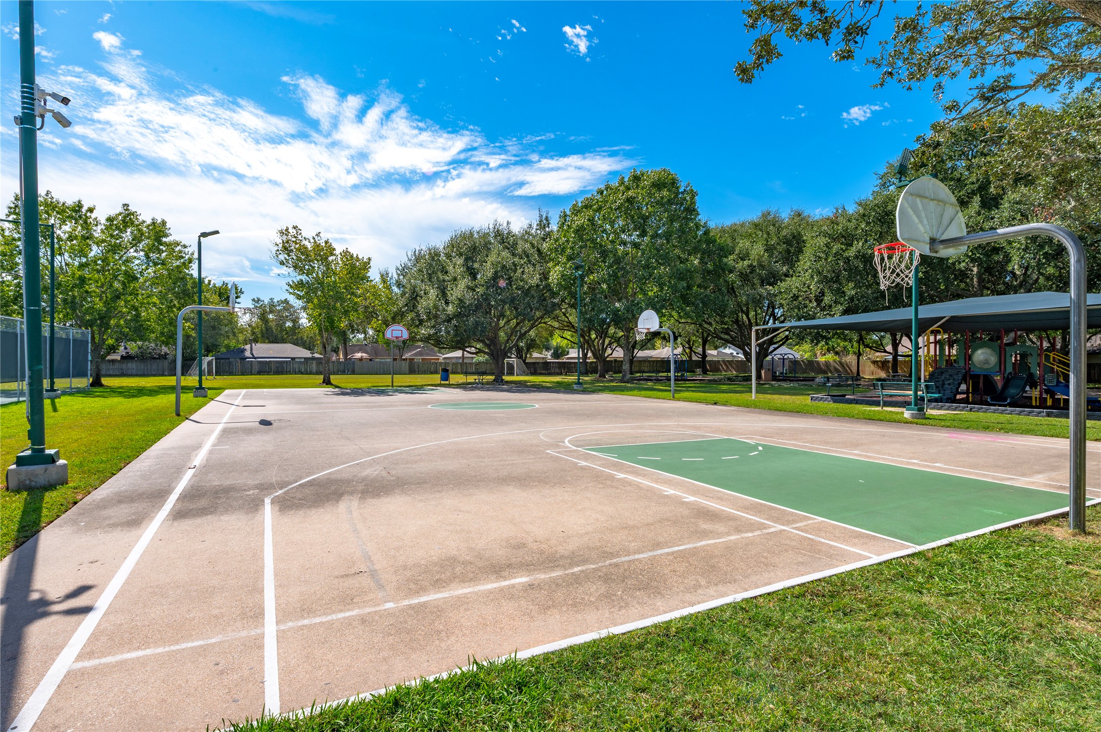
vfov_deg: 67.3
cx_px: 550
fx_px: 550
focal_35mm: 18
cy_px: 366
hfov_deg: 90.0
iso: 125
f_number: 14
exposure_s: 1/125
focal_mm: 18
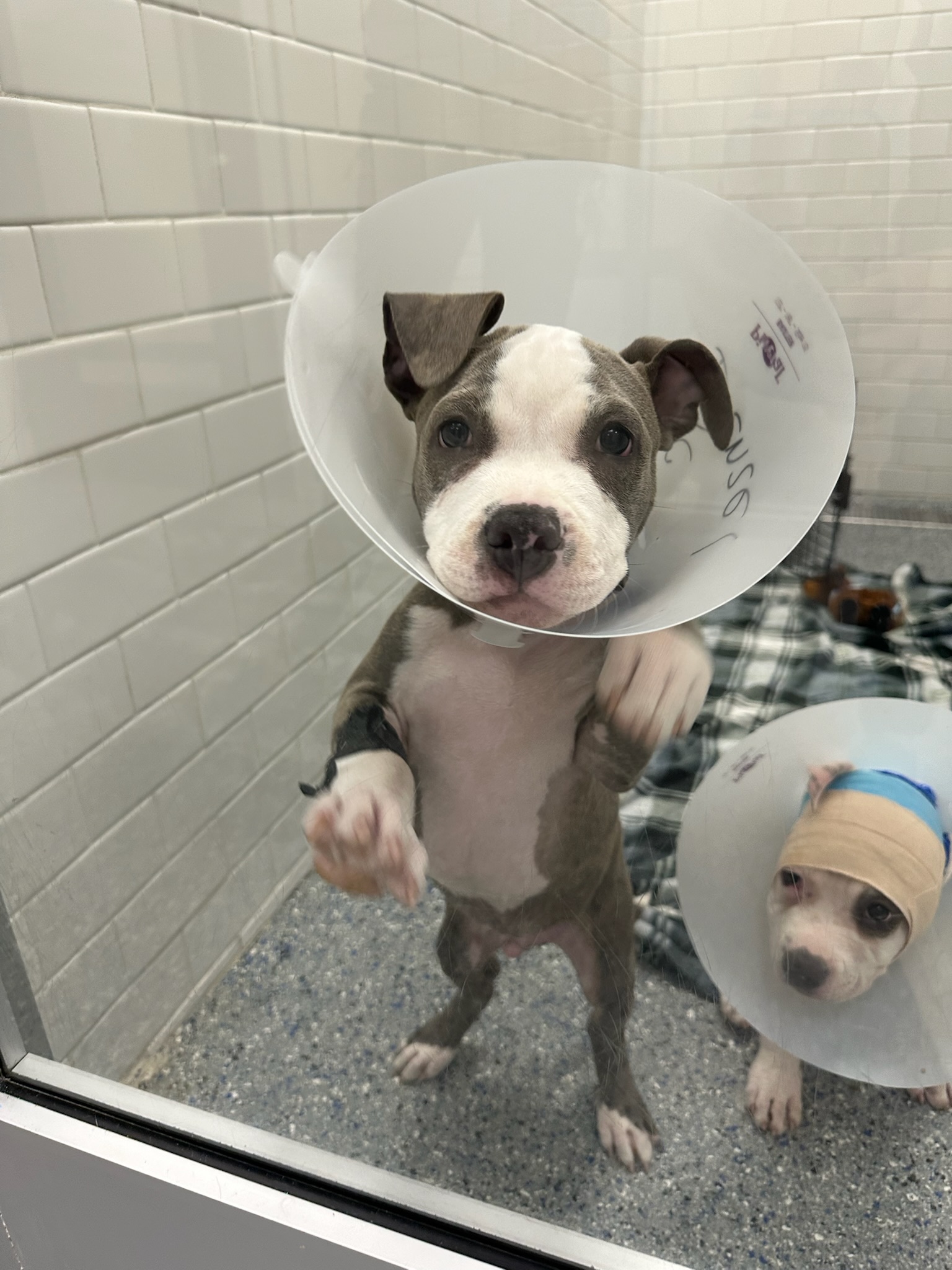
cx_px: 476
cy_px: 635
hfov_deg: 56.8
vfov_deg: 71.6
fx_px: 880
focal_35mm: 24
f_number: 1.78
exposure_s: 1/120
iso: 200
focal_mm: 6.86
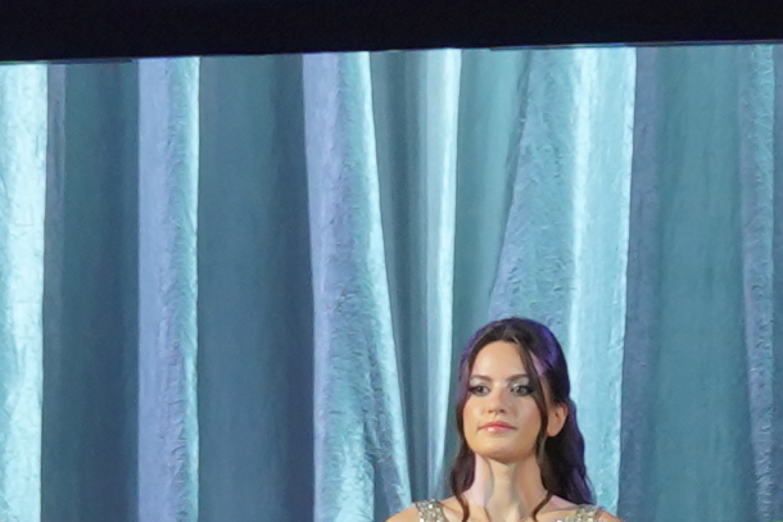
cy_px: 176
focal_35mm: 355
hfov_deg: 5.8
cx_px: 530
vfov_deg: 3.9
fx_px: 7723
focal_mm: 37
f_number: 3.2
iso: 800
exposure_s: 1/100
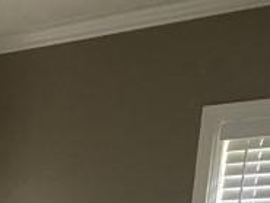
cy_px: 549
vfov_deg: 8.9
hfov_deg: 12.4
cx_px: -238
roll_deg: -1.7
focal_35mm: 144
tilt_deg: -14.8
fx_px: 1124
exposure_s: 1/60
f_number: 1.8
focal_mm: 4.25
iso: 250
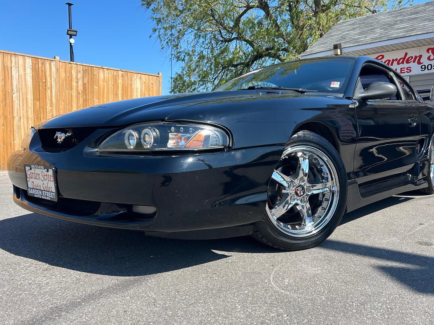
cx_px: 237
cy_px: 171
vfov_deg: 46.8
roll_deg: +0.3
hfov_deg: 59.9
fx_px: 376
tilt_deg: -4.0
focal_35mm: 30
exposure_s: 1/2208
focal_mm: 5.7
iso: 50
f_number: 1.5
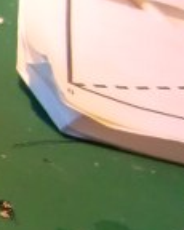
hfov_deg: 9.3
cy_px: 93
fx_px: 886
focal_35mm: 130
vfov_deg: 14.8
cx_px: -381
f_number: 3.2
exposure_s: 1/60
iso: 400
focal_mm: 4.3
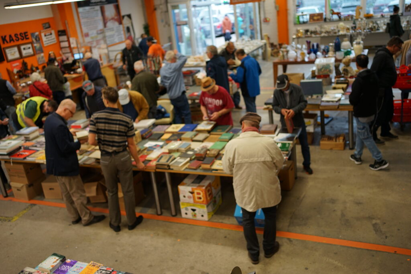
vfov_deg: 37.9
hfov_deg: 54.4
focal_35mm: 35
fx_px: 400
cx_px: 206
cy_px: 137
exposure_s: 1/125
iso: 400
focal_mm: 35
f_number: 2.2
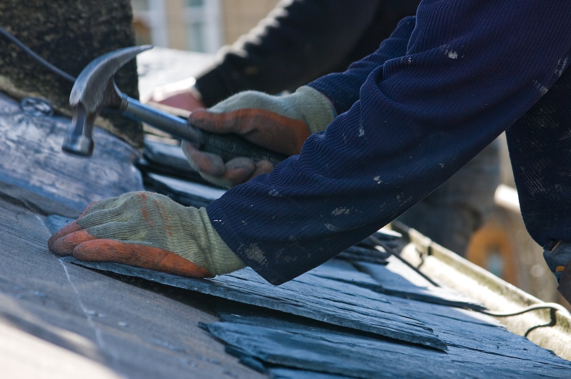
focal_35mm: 188
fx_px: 2970
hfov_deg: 11.0
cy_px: 190
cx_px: 286
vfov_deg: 7.3
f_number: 8
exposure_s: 1/180
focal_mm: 125
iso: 100
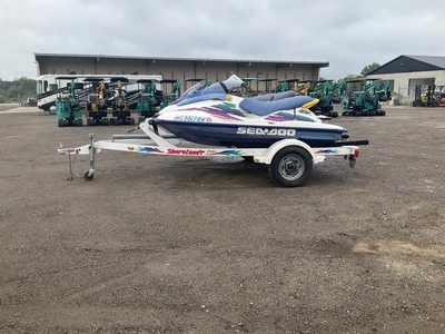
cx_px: 222
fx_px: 373
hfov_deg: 61.7
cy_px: 167
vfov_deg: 48.2
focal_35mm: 29
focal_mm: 3
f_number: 1.8
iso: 25
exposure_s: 1/545
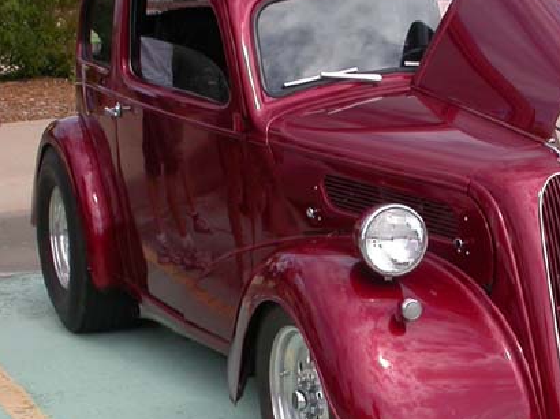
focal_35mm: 95
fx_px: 1536
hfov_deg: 20.5
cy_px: 197
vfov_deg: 15.5
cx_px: 404
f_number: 6.7
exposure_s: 1/350
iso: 100
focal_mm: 7.85
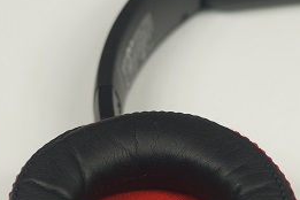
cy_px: 170
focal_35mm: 230
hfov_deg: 8.9
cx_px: 332
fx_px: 1917
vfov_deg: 6.0
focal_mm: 50
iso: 100
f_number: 2.8
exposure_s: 1/160
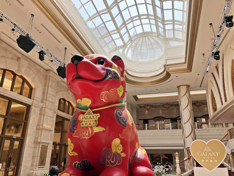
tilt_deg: +19.0
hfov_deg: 63.4
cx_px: 117
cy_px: 88
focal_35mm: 28
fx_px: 189
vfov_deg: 49.7
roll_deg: -0.8
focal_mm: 3.99
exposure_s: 1/495
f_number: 1.8
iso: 20
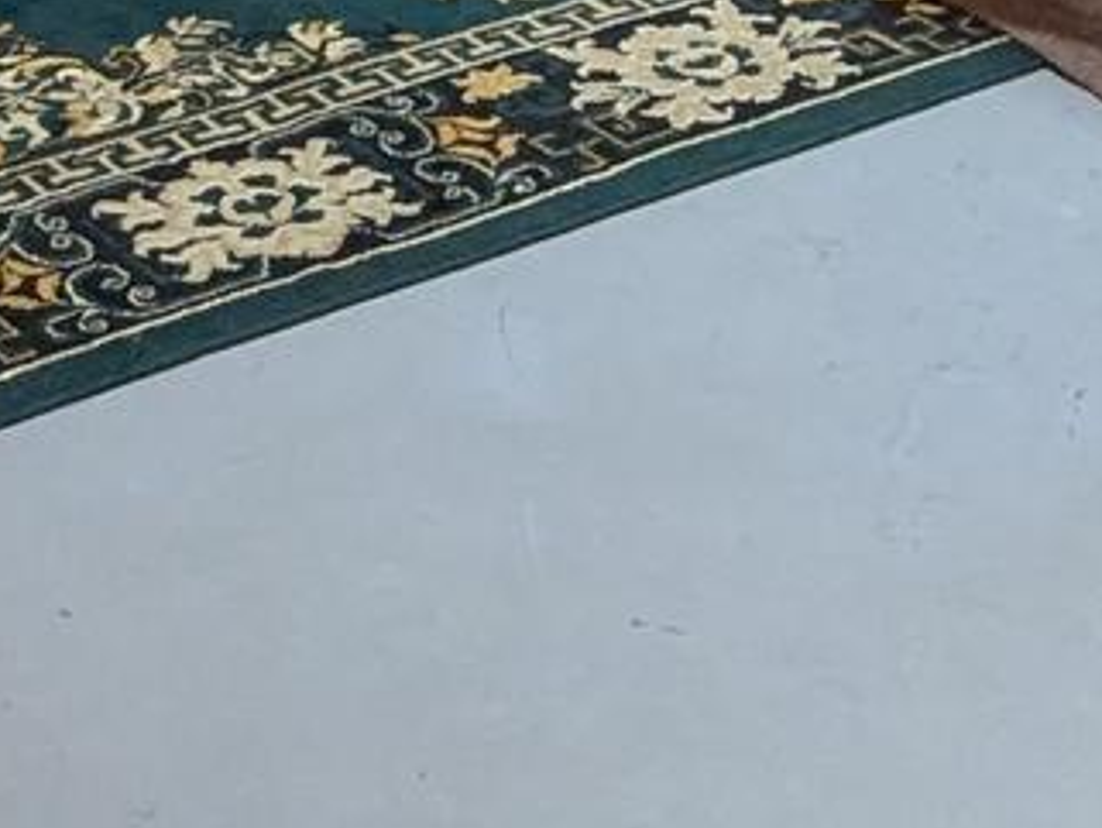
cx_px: 292
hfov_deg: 19.1
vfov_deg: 12.7
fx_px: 3248
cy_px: -849
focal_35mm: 102
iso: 316
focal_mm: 2.35
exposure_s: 1/120
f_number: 2.2
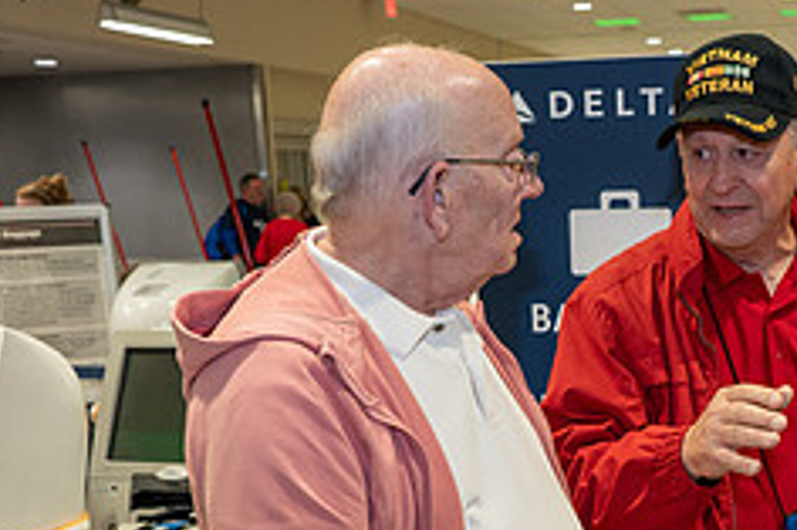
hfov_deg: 33.0
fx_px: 1305
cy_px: 469
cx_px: 632
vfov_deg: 22.4
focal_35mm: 59
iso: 1250
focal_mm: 24
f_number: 4.5
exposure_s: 1/50
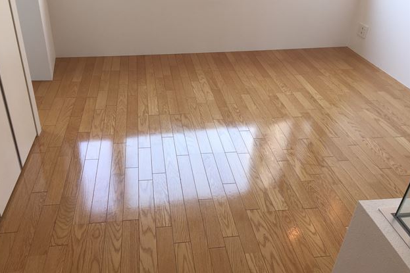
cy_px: 126
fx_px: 353
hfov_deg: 60.3
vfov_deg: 42.3
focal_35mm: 31
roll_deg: -3.3
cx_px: 203
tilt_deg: -30.5
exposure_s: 1/121
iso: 32
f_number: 2.2
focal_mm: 4.15
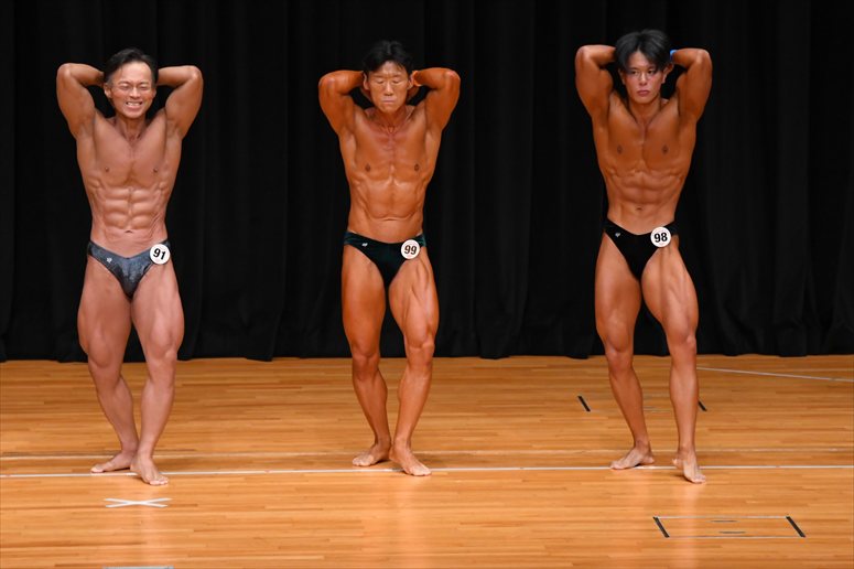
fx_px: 6046
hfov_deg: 8.1
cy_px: 284
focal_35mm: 255
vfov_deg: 5.4
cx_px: 427
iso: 3200
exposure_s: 1/400
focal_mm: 170
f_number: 5.6
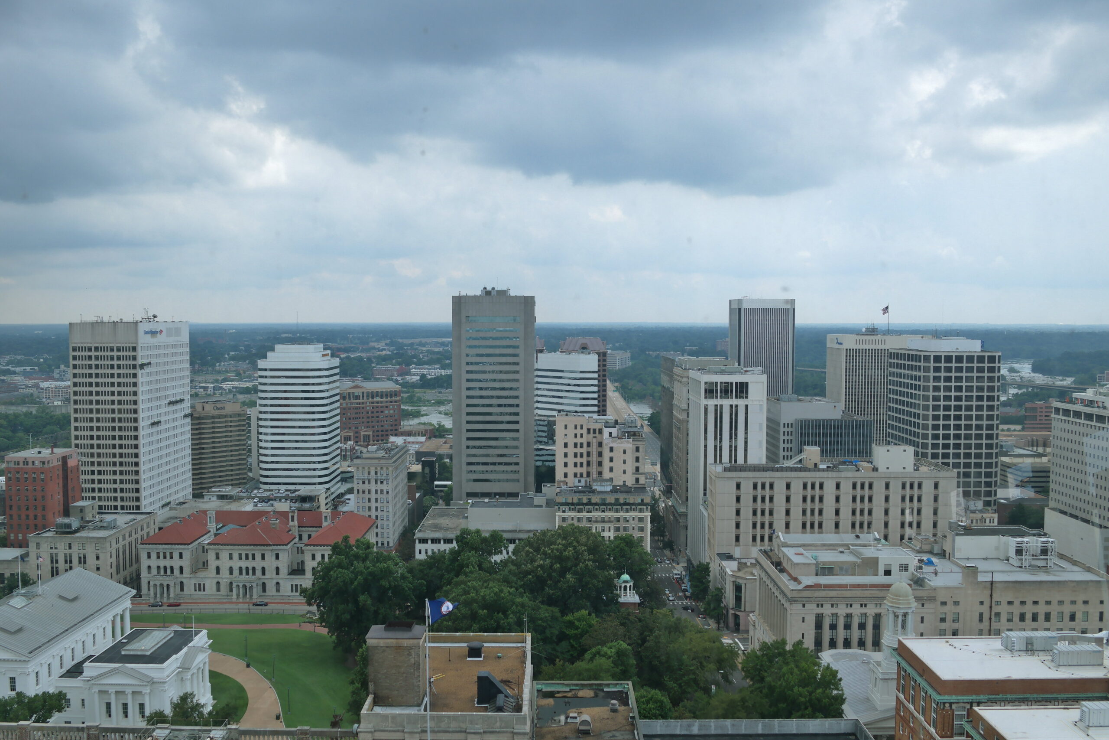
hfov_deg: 61.9
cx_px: 554
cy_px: 370
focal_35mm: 30
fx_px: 924
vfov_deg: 43.6
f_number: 6.3
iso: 100
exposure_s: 1/250
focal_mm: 20
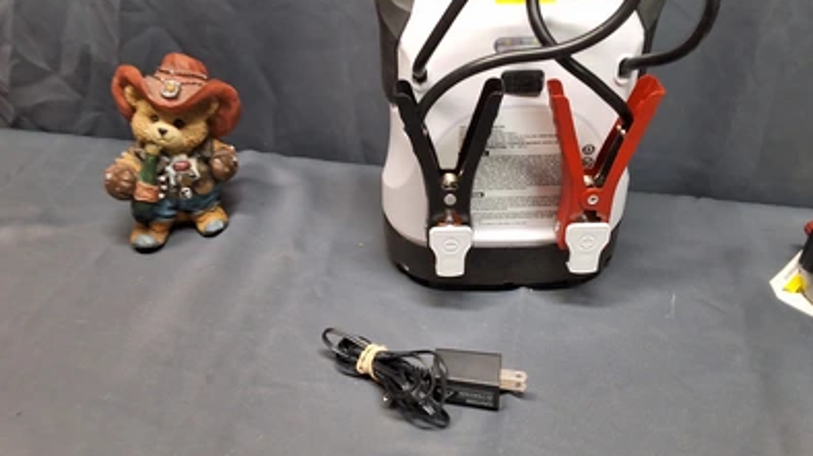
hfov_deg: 62.7
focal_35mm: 31
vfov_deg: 37.6
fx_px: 668
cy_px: 182
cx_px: 404
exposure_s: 1/30
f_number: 1.9
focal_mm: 2.91
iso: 160
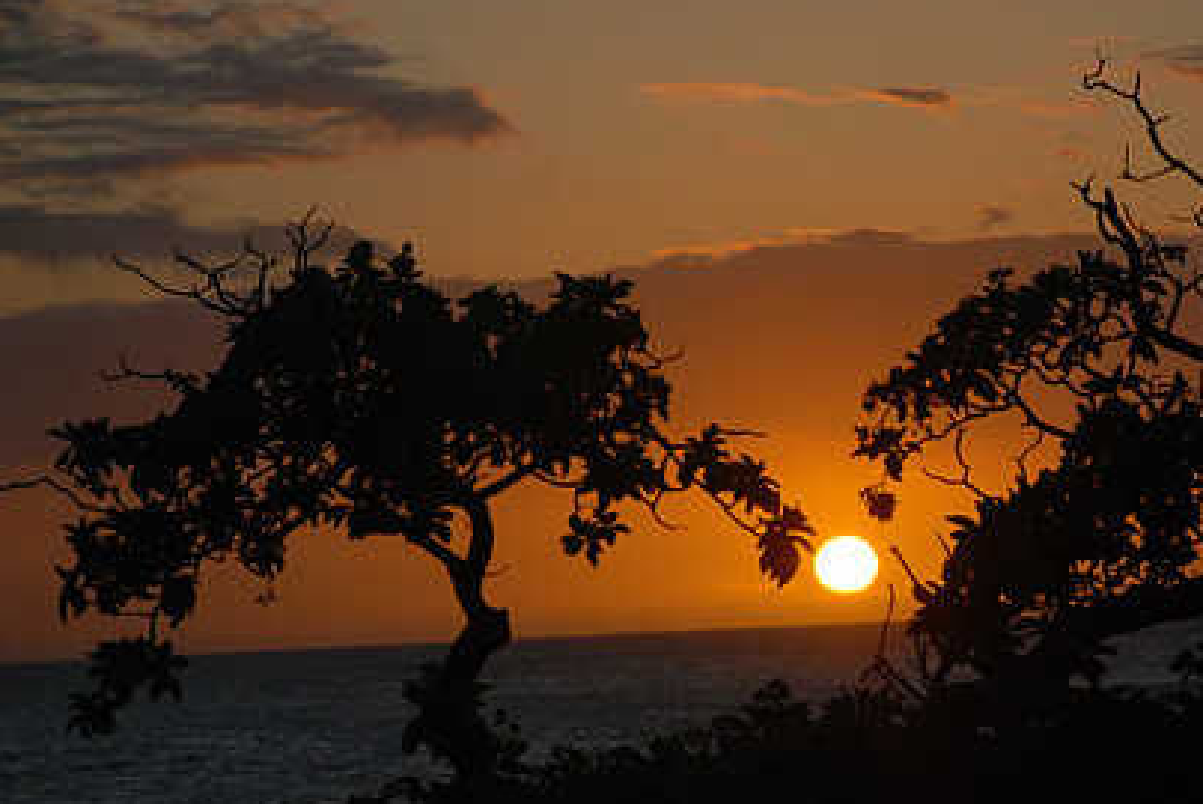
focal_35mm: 205
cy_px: 494
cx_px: 813
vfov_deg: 6.7
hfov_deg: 10.0
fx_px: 6846
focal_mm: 95
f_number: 5.6
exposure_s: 1/2500
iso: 560
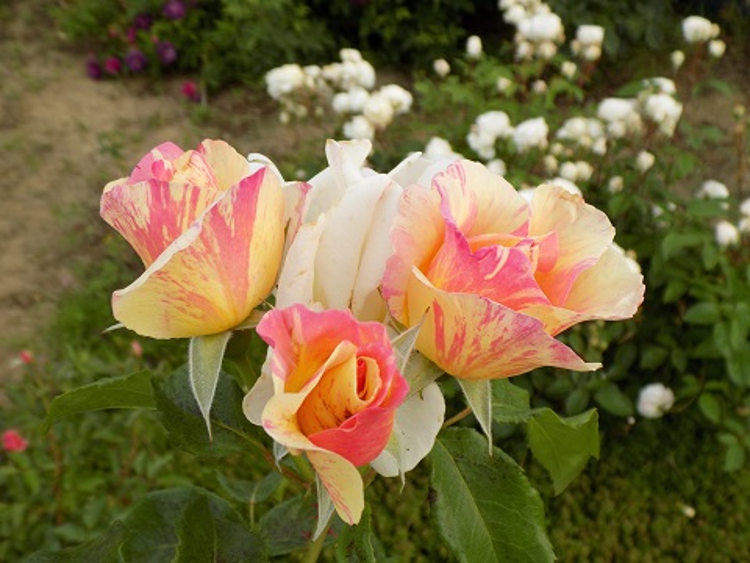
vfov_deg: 38.7
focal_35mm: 37
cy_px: 282
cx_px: 375
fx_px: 802
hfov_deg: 50.1
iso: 80
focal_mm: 6.6
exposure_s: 1/250
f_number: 3.5
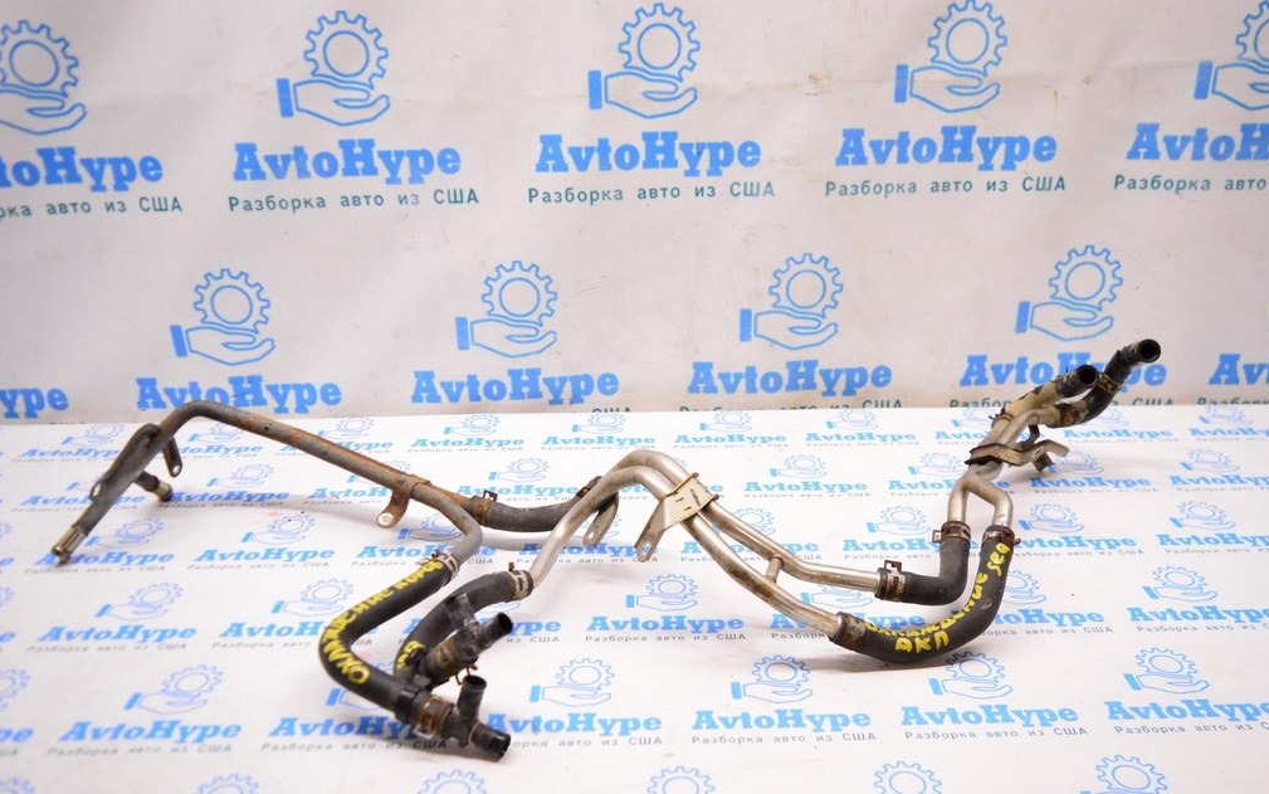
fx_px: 1072
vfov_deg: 40.6
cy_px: 427
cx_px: 641
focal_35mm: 31
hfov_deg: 61.2
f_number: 3.5
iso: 3200
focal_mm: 20
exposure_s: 1/320
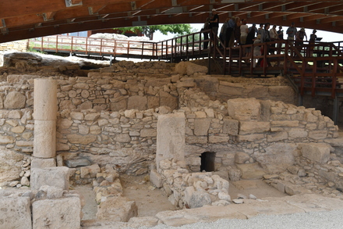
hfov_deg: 43.6
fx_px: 429
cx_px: 172
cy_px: 114
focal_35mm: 45
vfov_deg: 29.8
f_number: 6.3
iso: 250
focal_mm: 30
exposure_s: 1/400
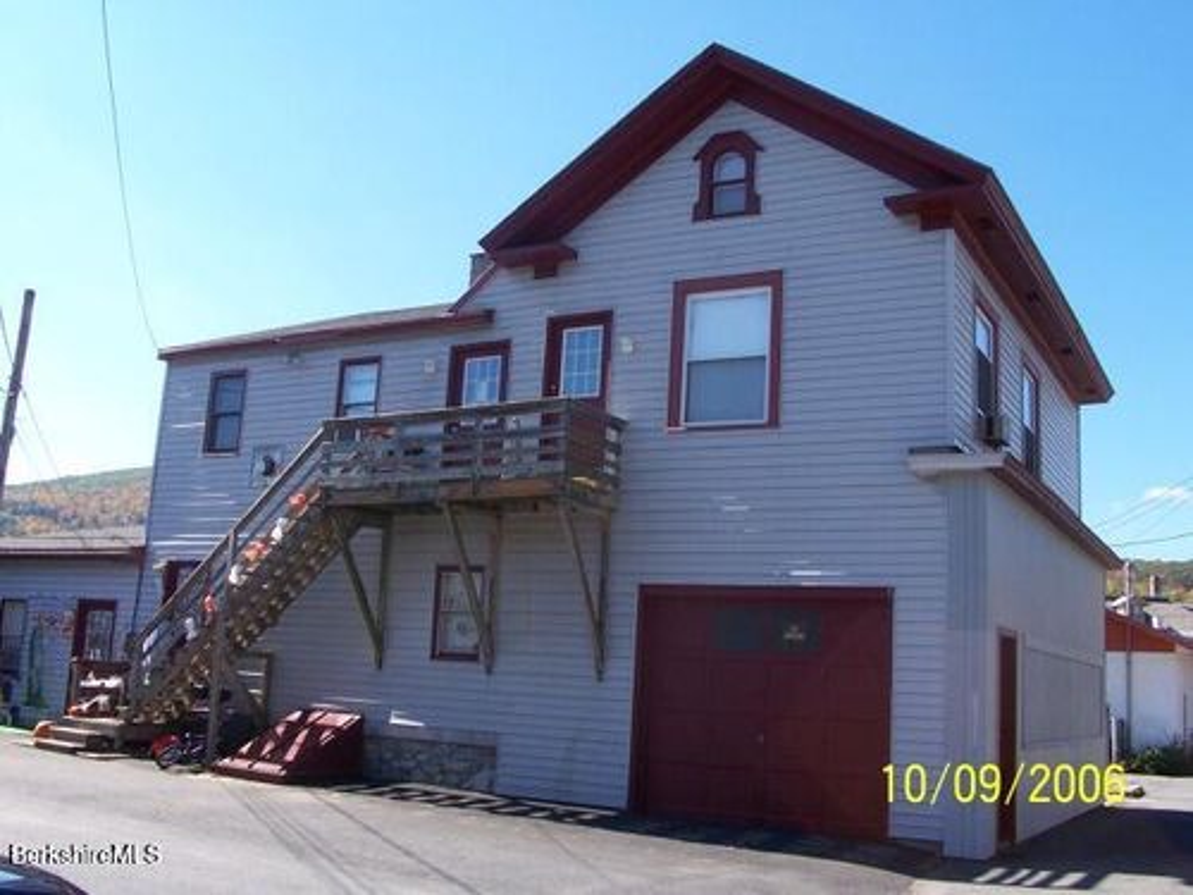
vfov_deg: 40.7
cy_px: 448
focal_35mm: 35
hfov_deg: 52.6
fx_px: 1206
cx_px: 596
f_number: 4
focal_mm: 6
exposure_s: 1/350
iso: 80
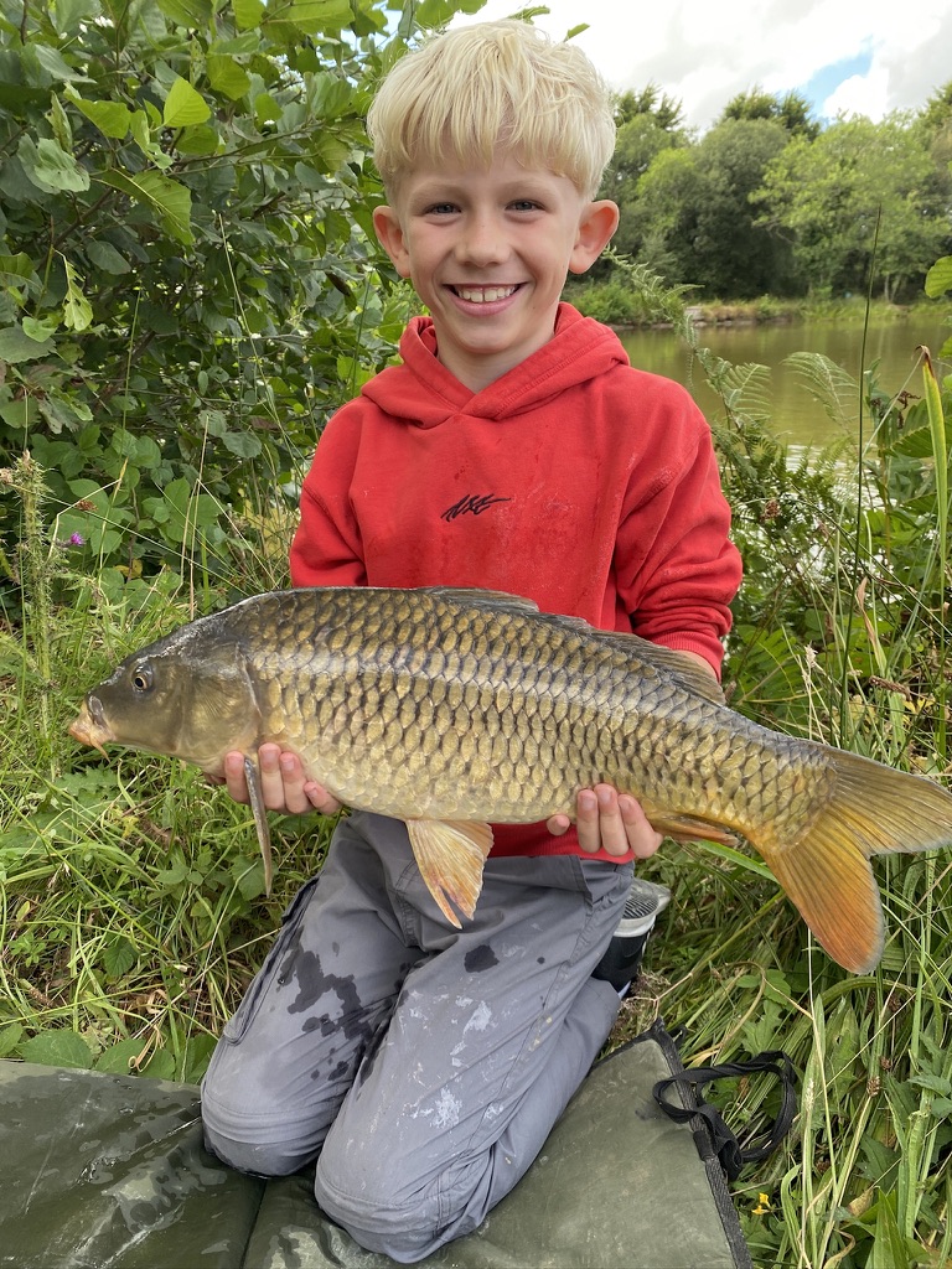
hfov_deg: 53.1
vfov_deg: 67.3
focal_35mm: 26
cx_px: 476
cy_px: 634
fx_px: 953
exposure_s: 1/275
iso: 32
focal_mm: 4.25
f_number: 1.8
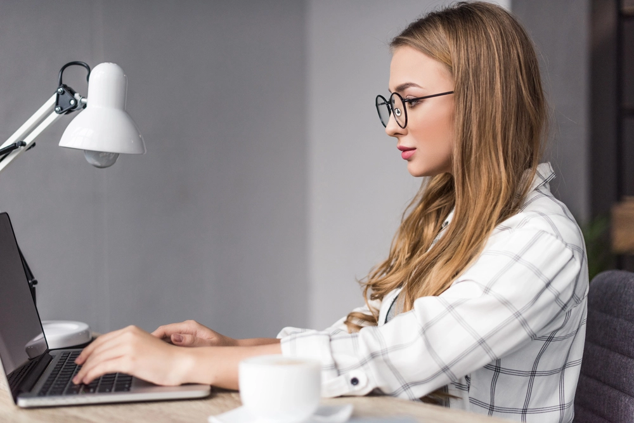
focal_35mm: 50
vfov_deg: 27.0
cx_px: 317
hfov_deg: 39.6
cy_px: 212
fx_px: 881
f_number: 2.2
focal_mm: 50
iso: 400
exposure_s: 1/160
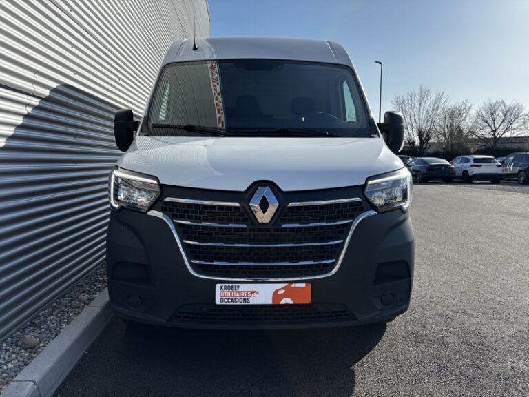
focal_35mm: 26
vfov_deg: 53.1
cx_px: 264
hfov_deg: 67.3
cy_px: 198
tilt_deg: -6.0
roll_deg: -0.1
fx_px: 397
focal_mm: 5.96
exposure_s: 1/2288
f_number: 1.6
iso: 50
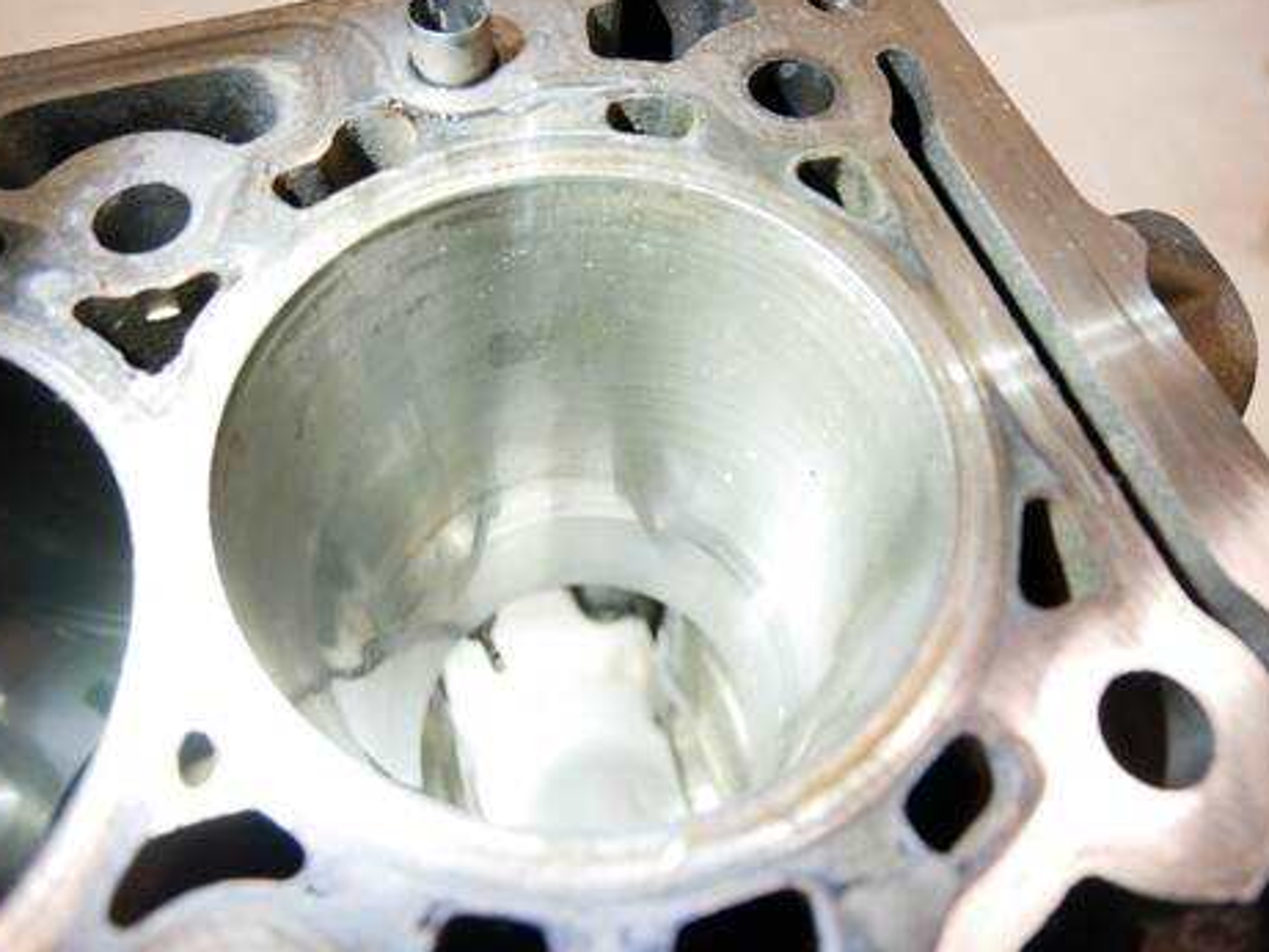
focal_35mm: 25
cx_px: 625
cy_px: 482
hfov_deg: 69.4
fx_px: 917
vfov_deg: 54.9
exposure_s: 1/60
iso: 400
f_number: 3.5
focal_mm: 12
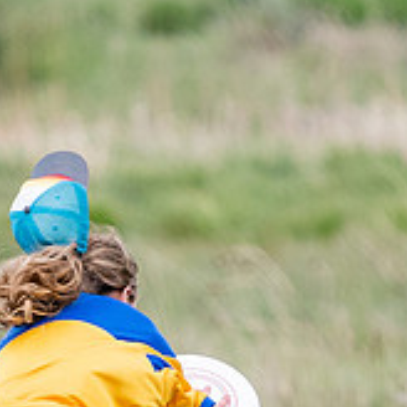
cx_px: 118
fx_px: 22667
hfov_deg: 1.0
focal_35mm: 1704
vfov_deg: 1.0
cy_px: 516
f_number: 2.8
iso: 400
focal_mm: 200
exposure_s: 1/2000
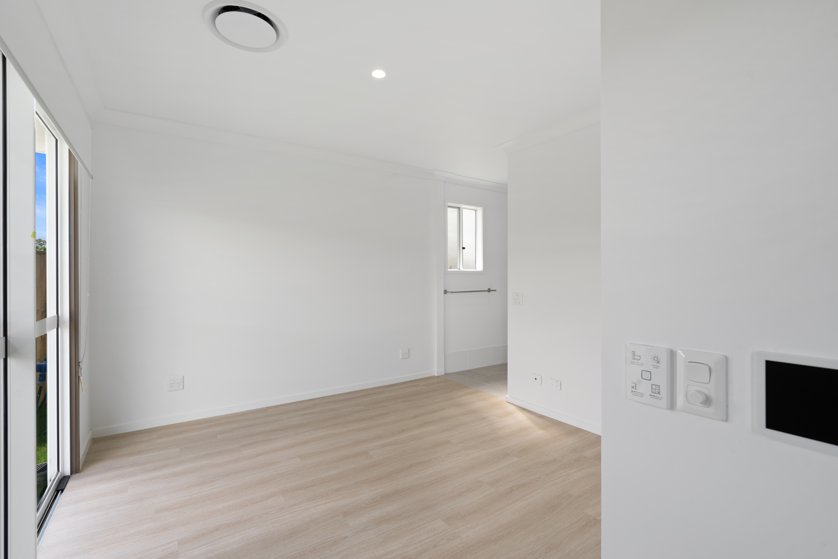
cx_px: 419
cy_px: 280
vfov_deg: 73.8
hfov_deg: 96.7
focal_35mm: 16
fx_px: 372
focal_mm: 16
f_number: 8
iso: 200
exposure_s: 1/20
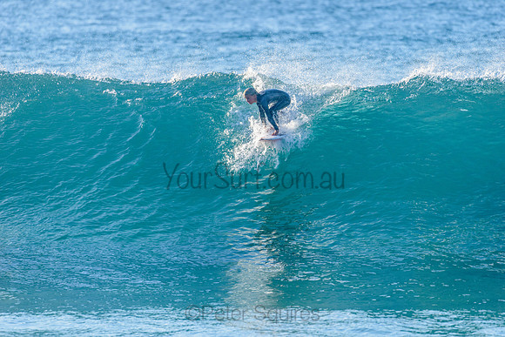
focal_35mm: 500
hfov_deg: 4.1
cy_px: 168
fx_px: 7015
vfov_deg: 2.8
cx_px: 252
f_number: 5.6
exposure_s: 1/2000
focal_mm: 500
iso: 400
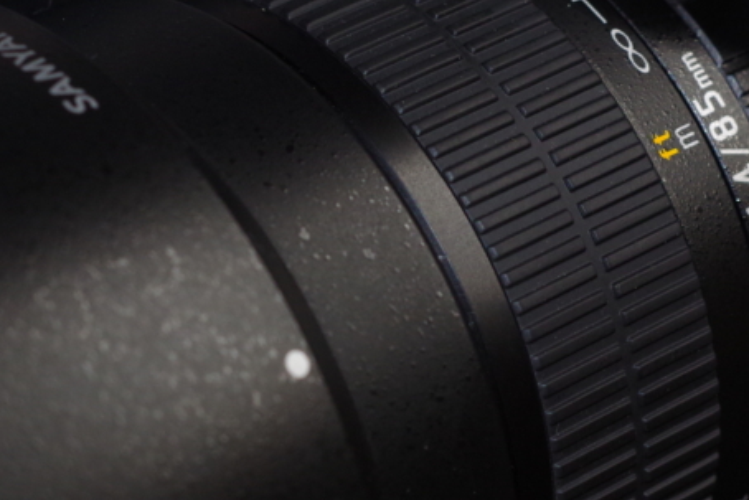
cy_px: 166
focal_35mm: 169
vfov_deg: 8.1
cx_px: 330
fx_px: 3517
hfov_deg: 12.2
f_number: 6.3
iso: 800
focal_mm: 50
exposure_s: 1/100
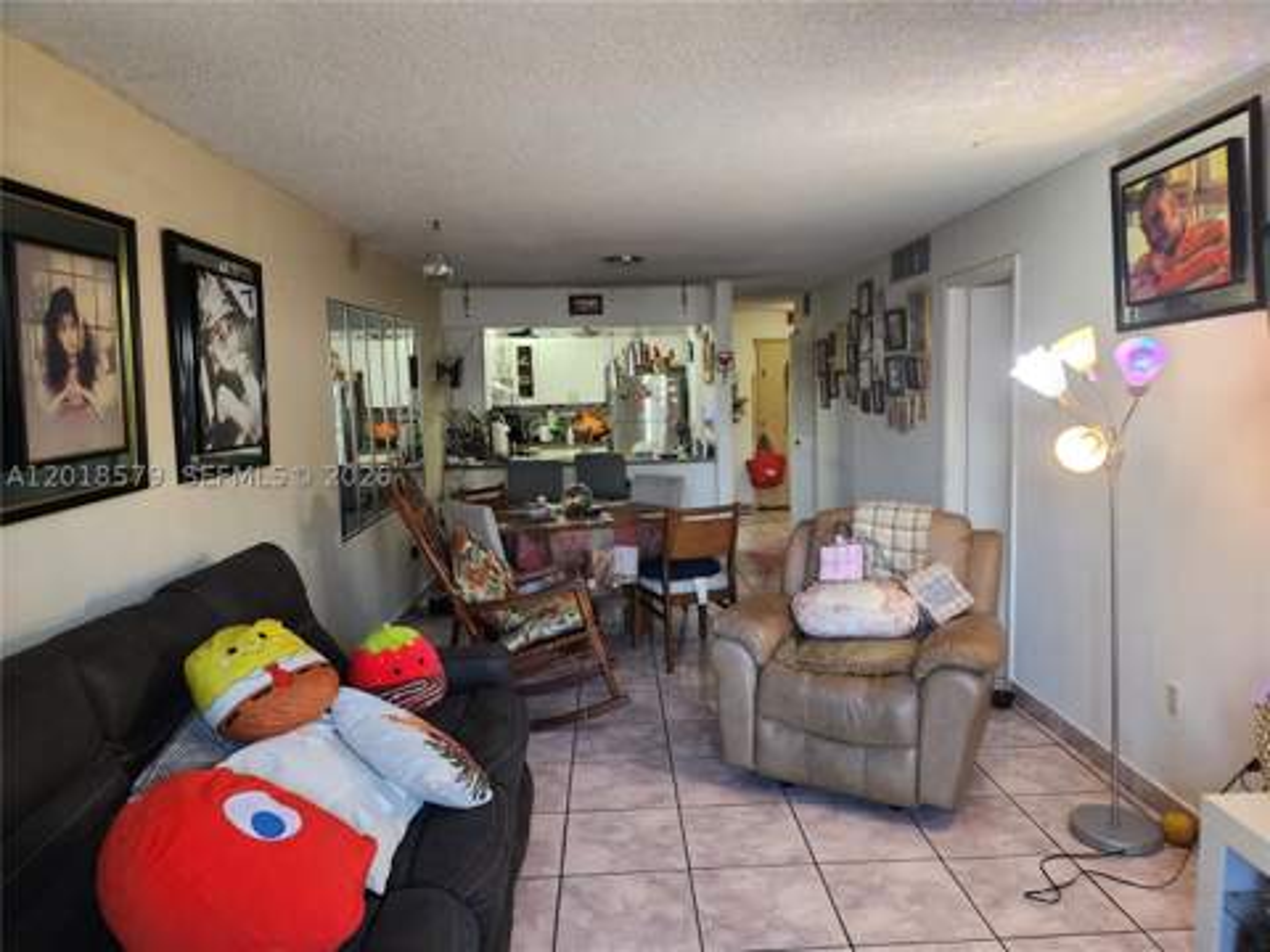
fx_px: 844
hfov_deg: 73.9
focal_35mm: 23
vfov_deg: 58.9
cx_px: 635
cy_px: 476
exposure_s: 1/120
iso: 400
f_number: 1.8
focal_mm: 6.4
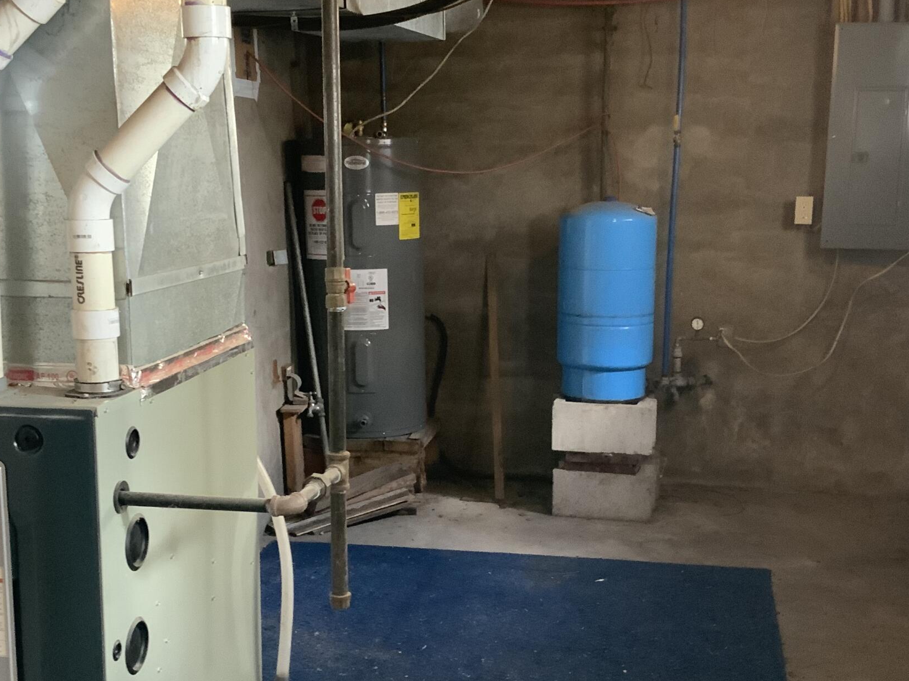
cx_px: 461
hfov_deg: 36.2
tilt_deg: -10.7
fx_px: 1392
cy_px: 396
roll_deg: -0.2
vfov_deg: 27.5
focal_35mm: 53
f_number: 1.8
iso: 250
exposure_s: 1/40
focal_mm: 3
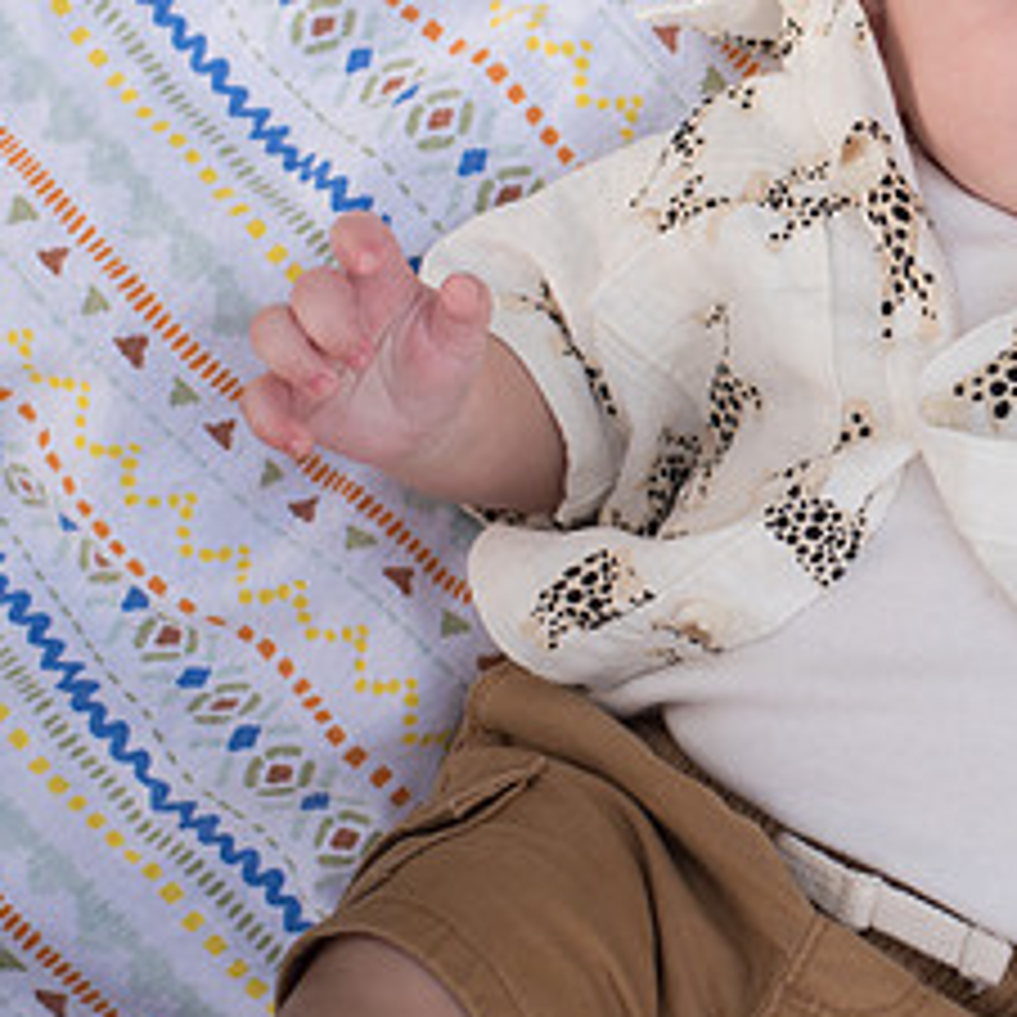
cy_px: 223
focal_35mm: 109
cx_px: 1148
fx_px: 3623
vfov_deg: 15.9
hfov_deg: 15.5
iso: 125
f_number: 4
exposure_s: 1/320
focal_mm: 50
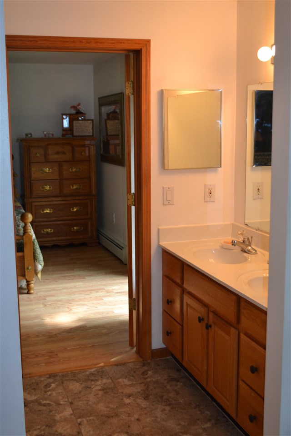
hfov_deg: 29.9
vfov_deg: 43.6
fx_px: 546
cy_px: 218
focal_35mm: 45
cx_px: 146
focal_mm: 30
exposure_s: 1/60
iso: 720
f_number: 4.5
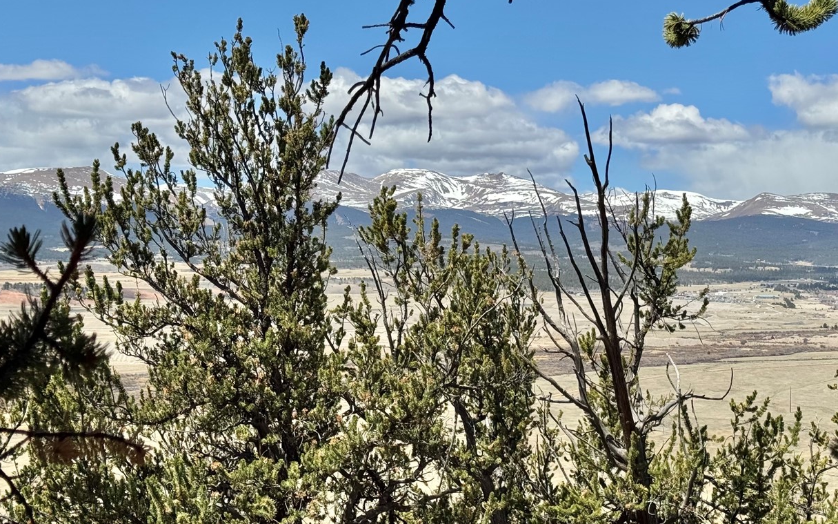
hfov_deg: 30.6
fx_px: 1530
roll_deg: -1.2
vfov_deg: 19.4
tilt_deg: -2.4
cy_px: 295
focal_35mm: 67
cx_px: 477
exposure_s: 1/5376
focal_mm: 6.76
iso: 64
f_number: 1.78
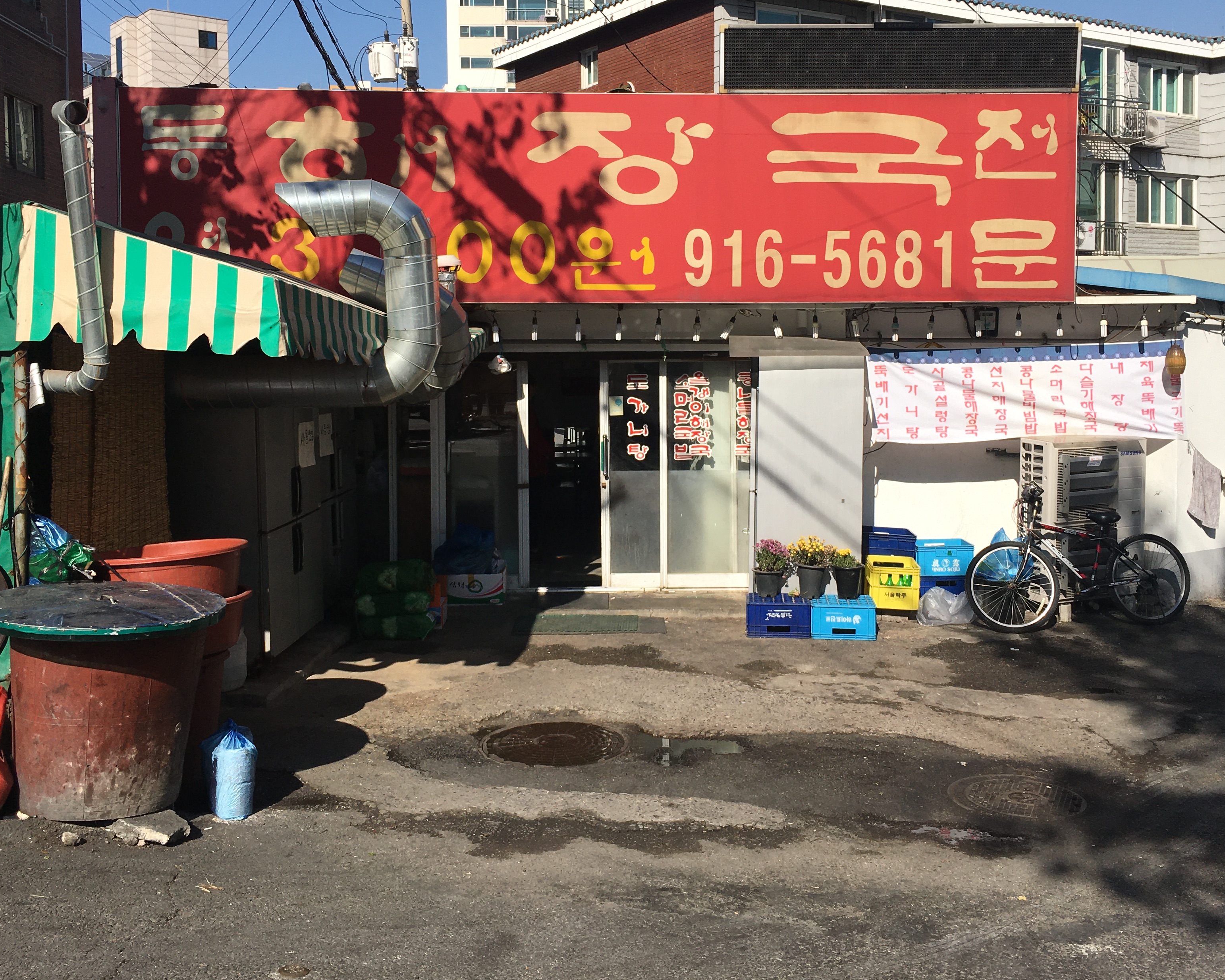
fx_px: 1341
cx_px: 639
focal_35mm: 37
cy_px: 390
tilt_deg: -2.7
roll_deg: +0.2
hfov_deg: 49.1
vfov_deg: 40.0
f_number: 2.2
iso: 25
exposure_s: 1/2262
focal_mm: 4.15
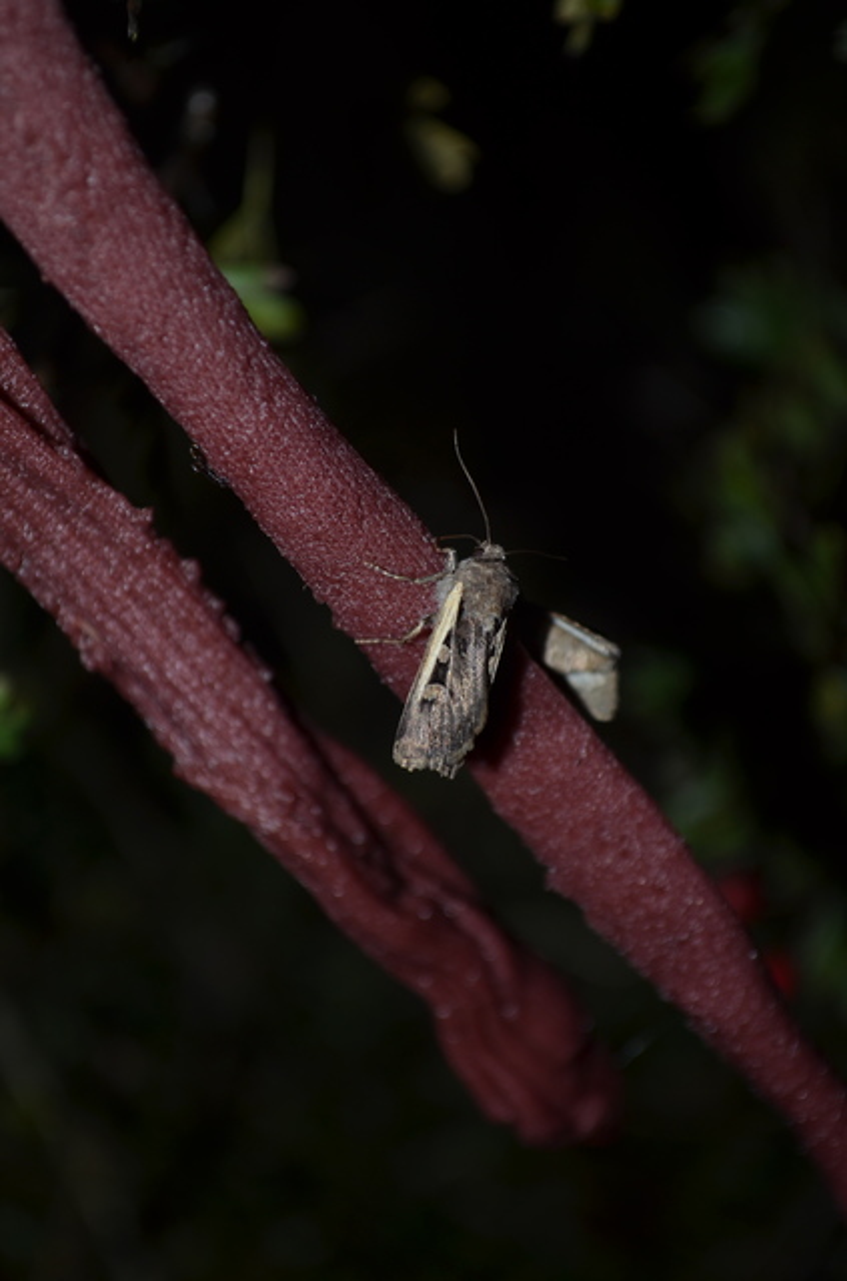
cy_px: 640
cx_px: 424
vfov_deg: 24.7
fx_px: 2929
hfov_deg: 16.5
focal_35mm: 82
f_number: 5.6
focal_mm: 55
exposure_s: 1/125
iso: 200
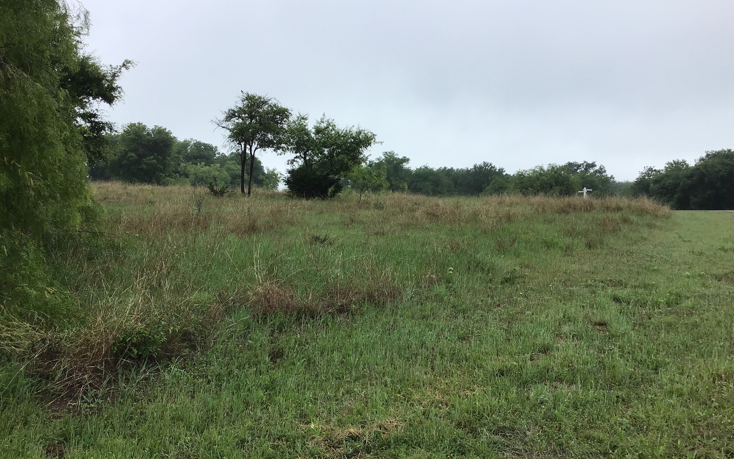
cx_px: 366
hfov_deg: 58.1
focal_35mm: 33
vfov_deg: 38.3
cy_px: 258
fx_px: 660
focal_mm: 3.3
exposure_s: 1/684
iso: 25
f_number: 2.4
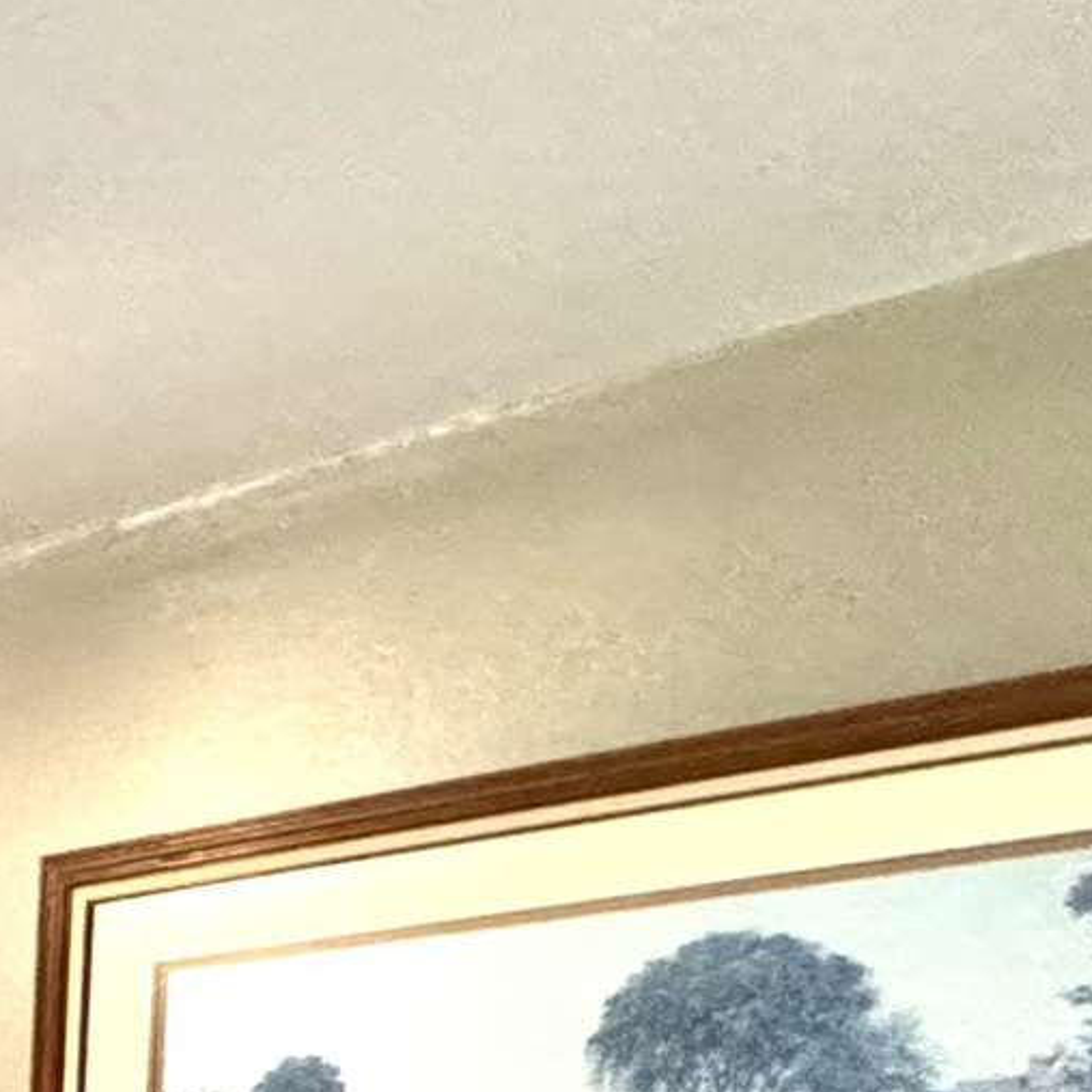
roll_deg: -0.3
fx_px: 2677
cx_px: -1314
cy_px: 1723
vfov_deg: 19.5
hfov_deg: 15.8
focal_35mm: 75
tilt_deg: -8.1
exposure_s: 1/60
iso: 640
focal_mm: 2.22
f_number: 2.2
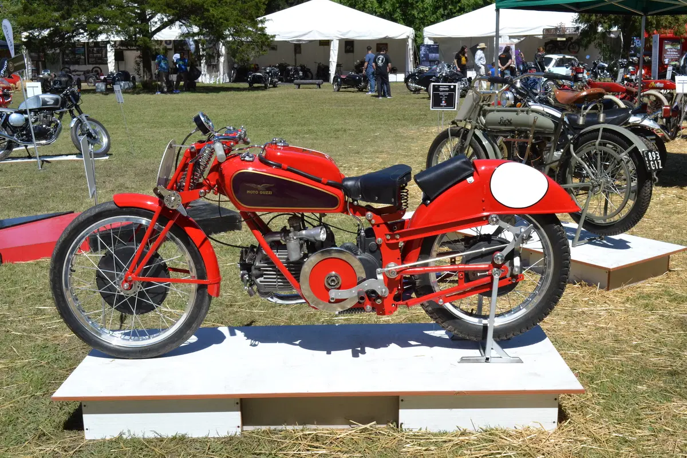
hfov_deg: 46.4
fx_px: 801
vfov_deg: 31.9
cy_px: 229
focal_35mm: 42
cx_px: 344
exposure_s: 1/800
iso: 800
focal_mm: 28
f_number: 14
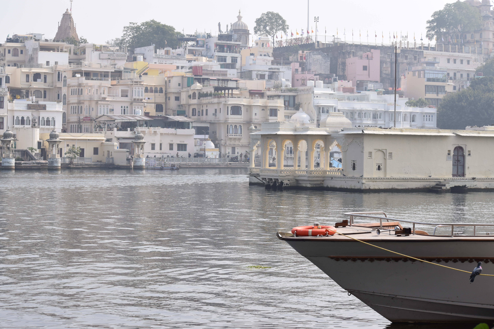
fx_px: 1132
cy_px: 164
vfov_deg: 16.6
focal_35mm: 82
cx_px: 247
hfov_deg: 24.6
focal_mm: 55
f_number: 6.3
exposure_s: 1/1600
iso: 400
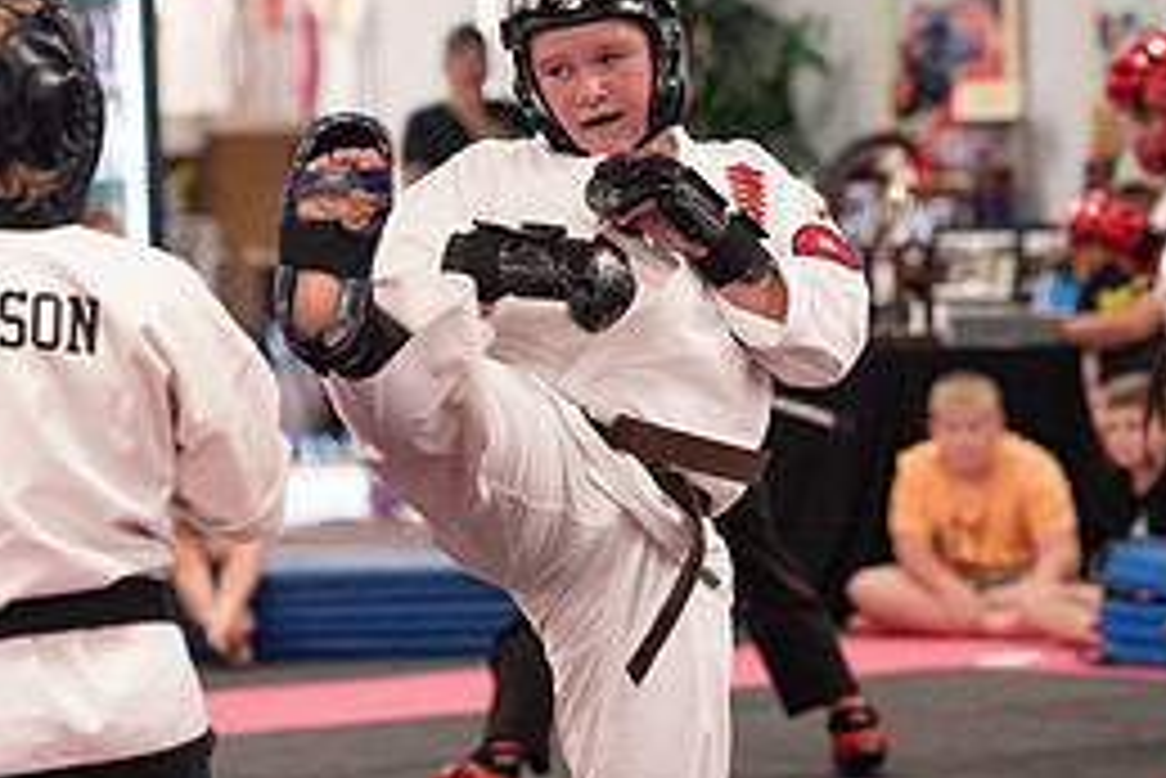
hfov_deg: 8.2
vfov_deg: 5.5
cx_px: 581
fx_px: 8134
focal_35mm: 251
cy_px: 524
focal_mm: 112
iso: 1600
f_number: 2.8
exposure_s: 1/400
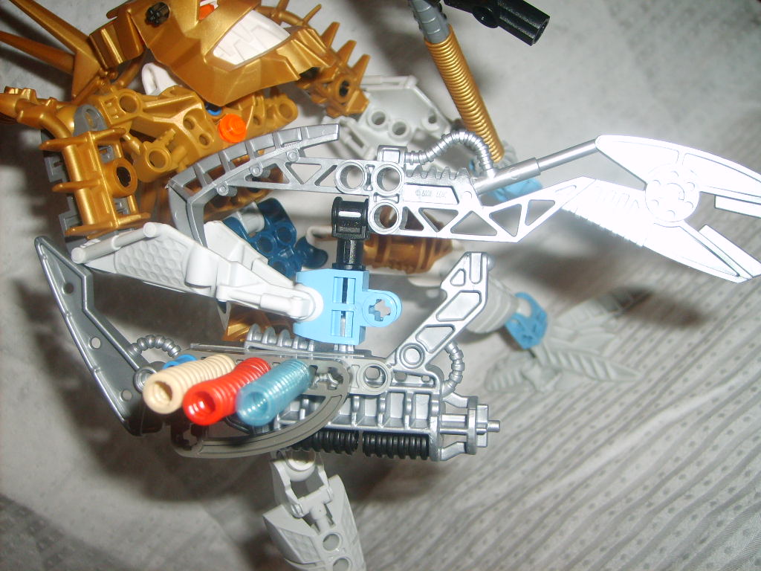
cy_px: 286
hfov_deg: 52.6
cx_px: 380
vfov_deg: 40.7
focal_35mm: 35
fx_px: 769
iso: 100
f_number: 2.8
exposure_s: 1/45
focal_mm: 5.8
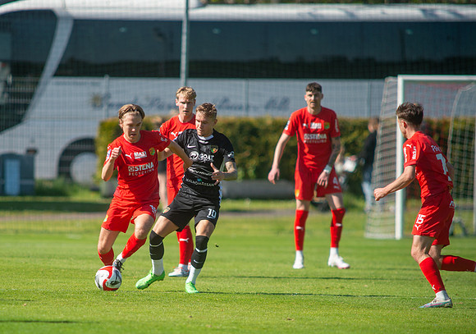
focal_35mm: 549
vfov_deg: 2.6
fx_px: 7374
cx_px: 160
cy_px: 210
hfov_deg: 3.7
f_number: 4
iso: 320
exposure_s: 1/1600
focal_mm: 420
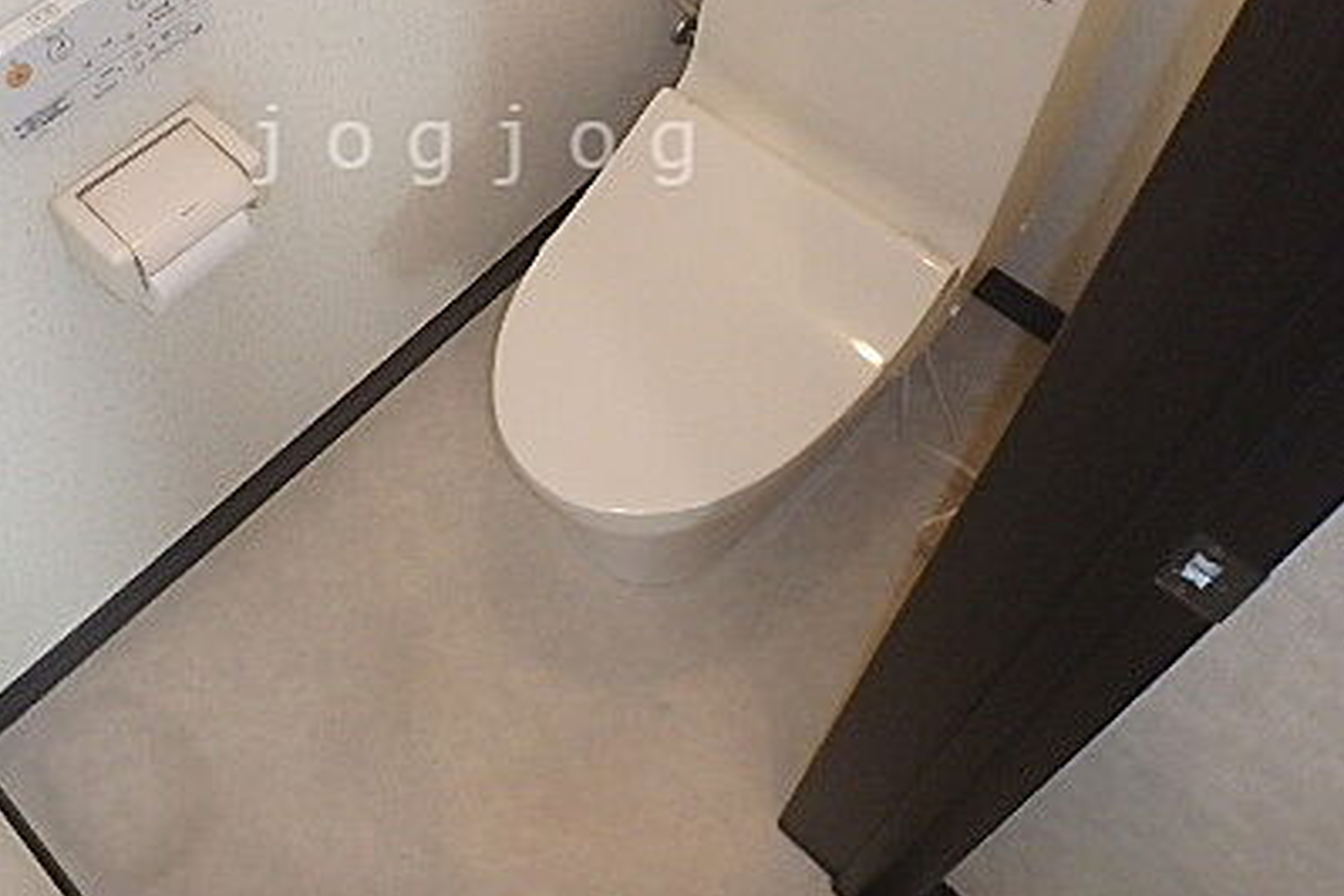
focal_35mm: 35
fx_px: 1307
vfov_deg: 36.2
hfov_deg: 53.7
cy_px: 145
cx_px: 482
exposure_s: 1/30
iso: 400
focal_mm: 3.7
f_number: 3.5
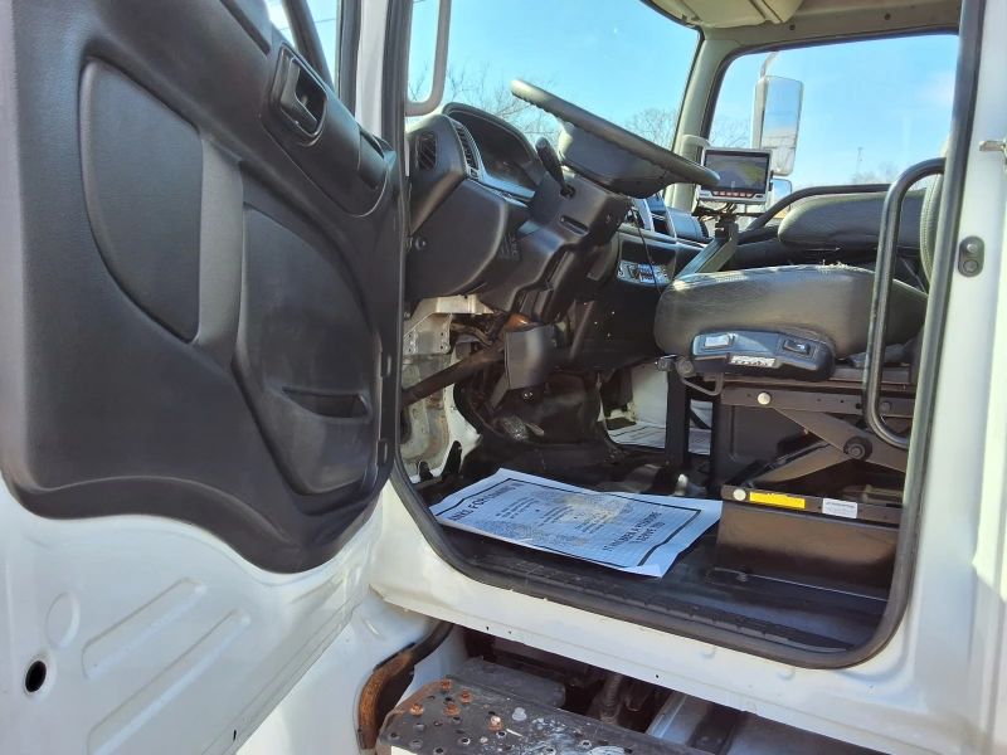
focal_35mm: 28
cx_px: 504
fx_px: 815
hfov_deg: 63.4
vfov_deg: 49.7
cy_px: 378
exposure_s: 1/346
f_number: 1.9
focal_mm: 2.91
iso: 32
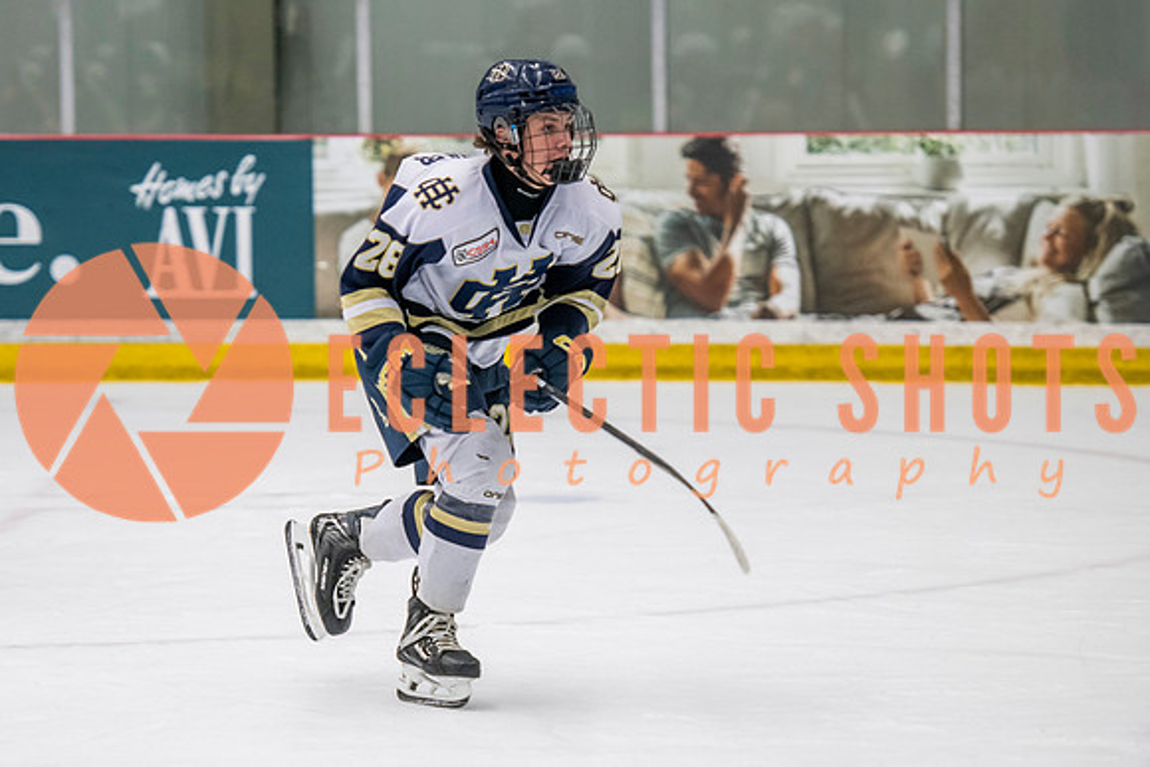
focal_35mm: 192
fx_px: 6137
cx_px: 454
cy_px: 514
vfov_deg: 7.2
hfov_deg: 10.7
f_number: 3.2
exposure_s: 1/640
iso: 2000
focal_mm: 135
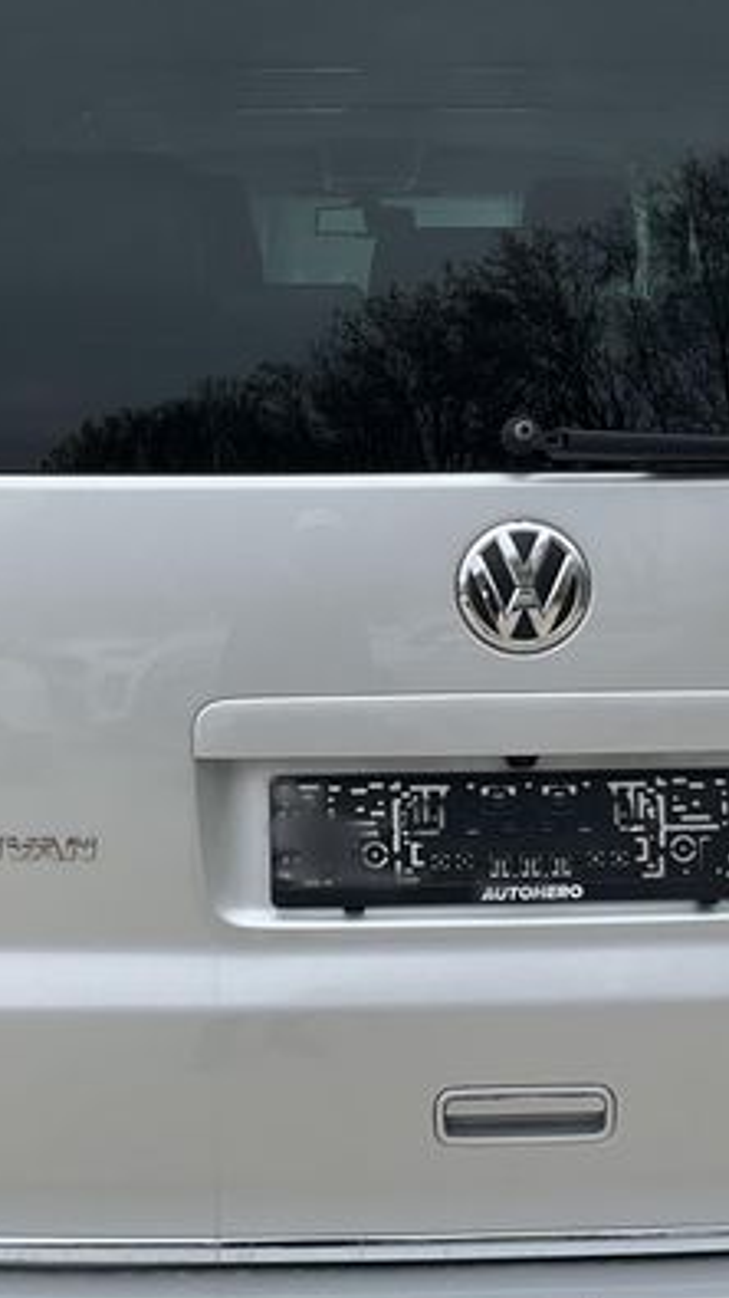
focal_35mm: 64
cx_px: 394
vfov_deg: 32.8
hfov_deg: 18.8
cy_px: 703
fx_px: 2201
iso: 25
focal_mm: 3
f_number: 1.8
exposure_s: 1/1342
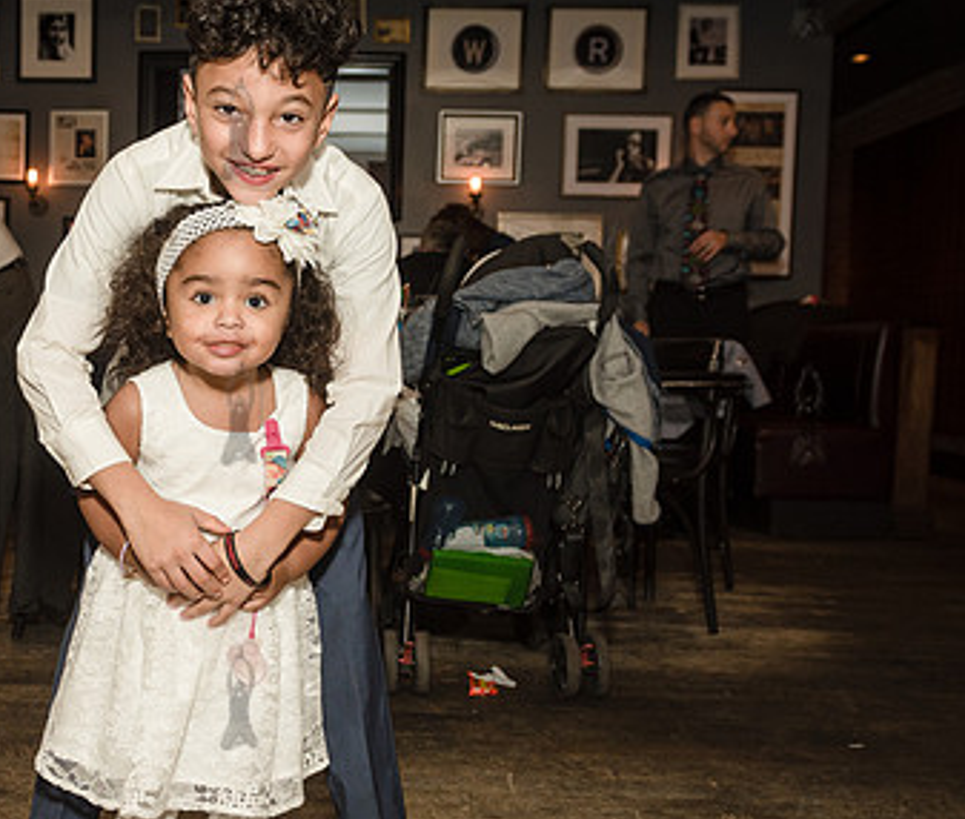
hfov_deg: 39.3
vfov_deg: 34.6
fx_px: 1316
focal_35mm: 45
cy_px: 412
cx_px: 258
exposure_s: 1/200
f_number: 4
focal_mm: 24
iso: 500
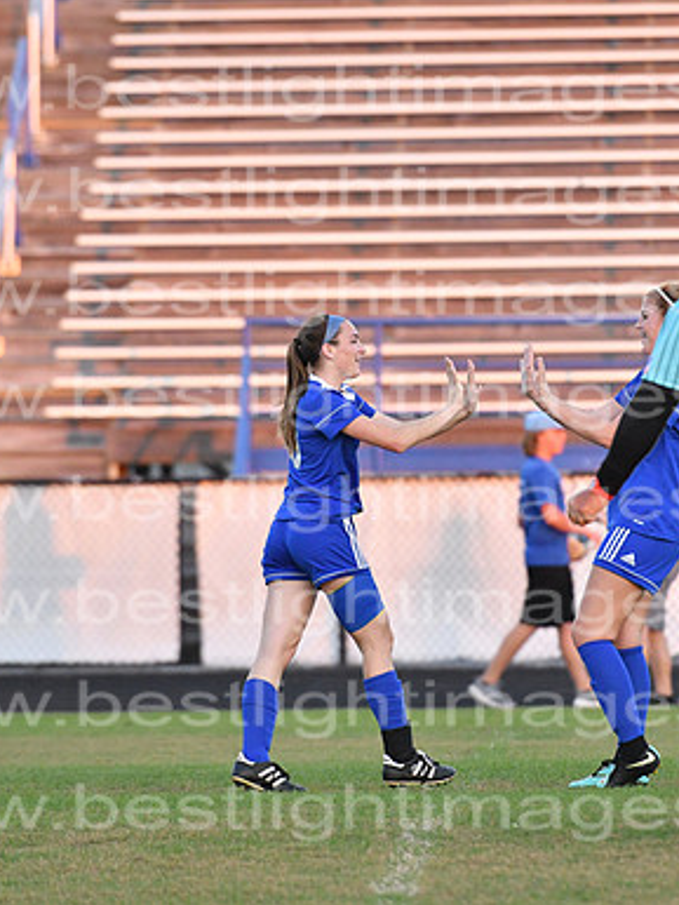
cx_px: 383
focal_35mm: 435
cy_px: 452
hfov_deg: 3.4
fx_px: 11371
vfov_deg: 4.6
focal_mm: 200
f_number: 4
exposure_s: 1/1250
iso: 1600
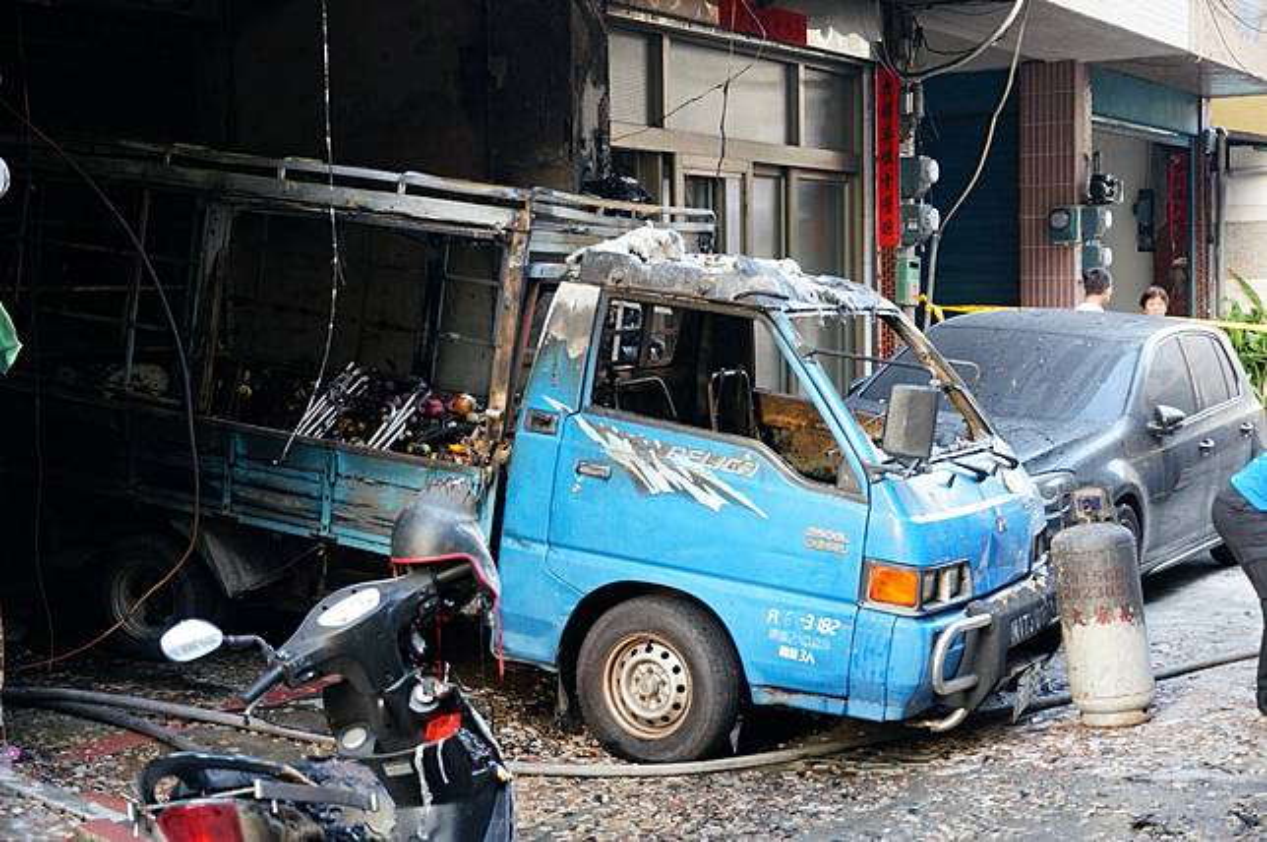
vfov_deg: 24.4
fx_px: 1951
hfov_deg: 36.0
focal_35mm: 56
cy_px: 421
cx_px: 634
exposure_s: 1/50
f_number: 4.5
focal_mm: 37
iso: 800
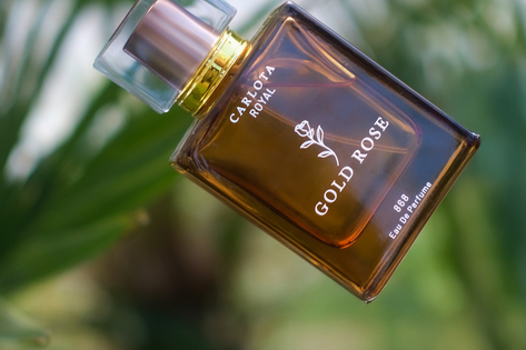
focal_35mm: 126
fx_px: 1840
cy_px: 146
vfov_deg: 10.9
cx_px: 296
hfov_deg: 16.3
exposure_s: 1/2000
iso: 160
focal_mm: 35
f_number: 2
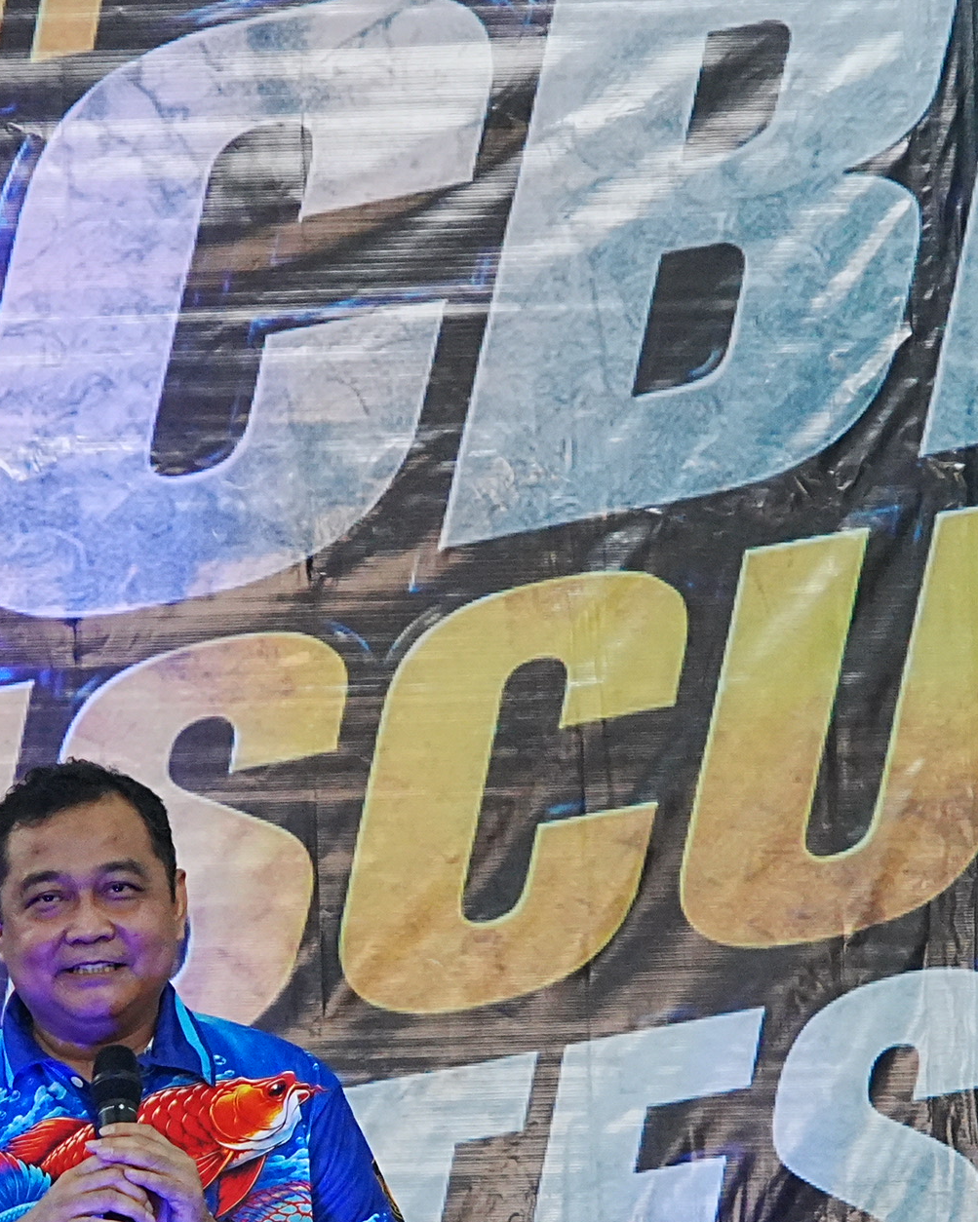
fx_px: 12339
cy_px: 995
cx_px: 449
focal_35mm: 341
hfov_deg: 4.5
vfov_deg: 5.7
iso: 4000
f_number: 6.3
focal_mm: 130
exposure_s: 1/200
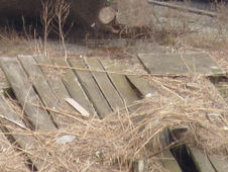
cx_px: 40
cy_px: -135
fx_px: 10484
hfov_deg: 1.2
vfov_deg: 0.9
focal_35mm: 1590
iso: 100
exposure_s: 1/125
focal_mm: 49.2
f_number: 4.9
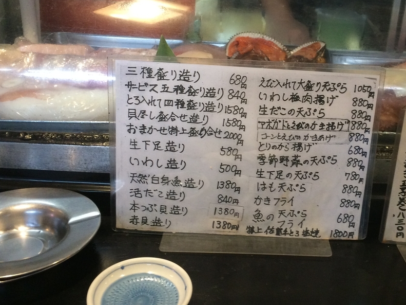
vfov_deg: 32.4
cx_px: 258
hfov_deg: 42.6
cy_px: 88
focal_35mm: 44
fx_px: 516
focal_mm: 4.15
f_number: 2.2
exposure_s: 1/30
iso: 160
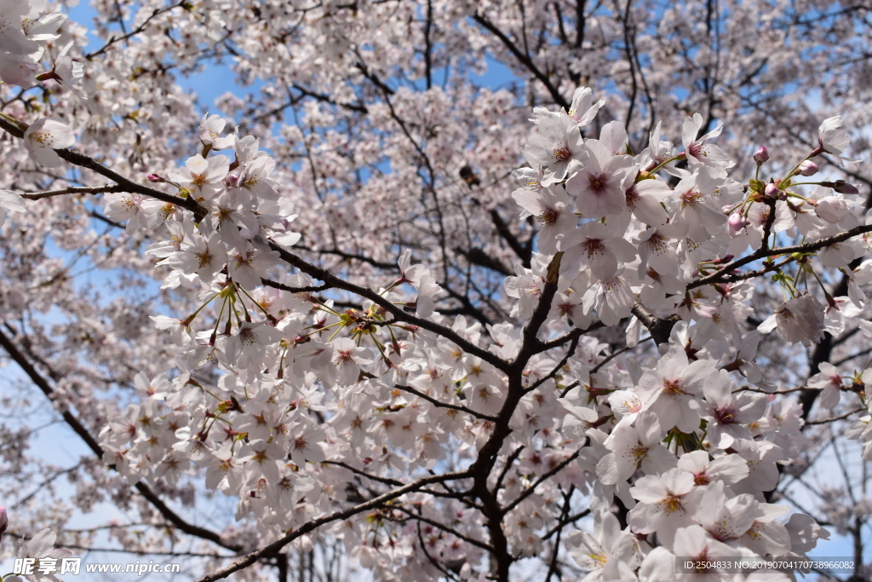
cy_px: 291
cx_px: 436
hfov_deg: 46.4
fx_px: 1017
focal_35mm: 42
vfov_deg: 31.9
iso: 200
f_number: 11
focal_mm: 28
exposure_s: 1/500
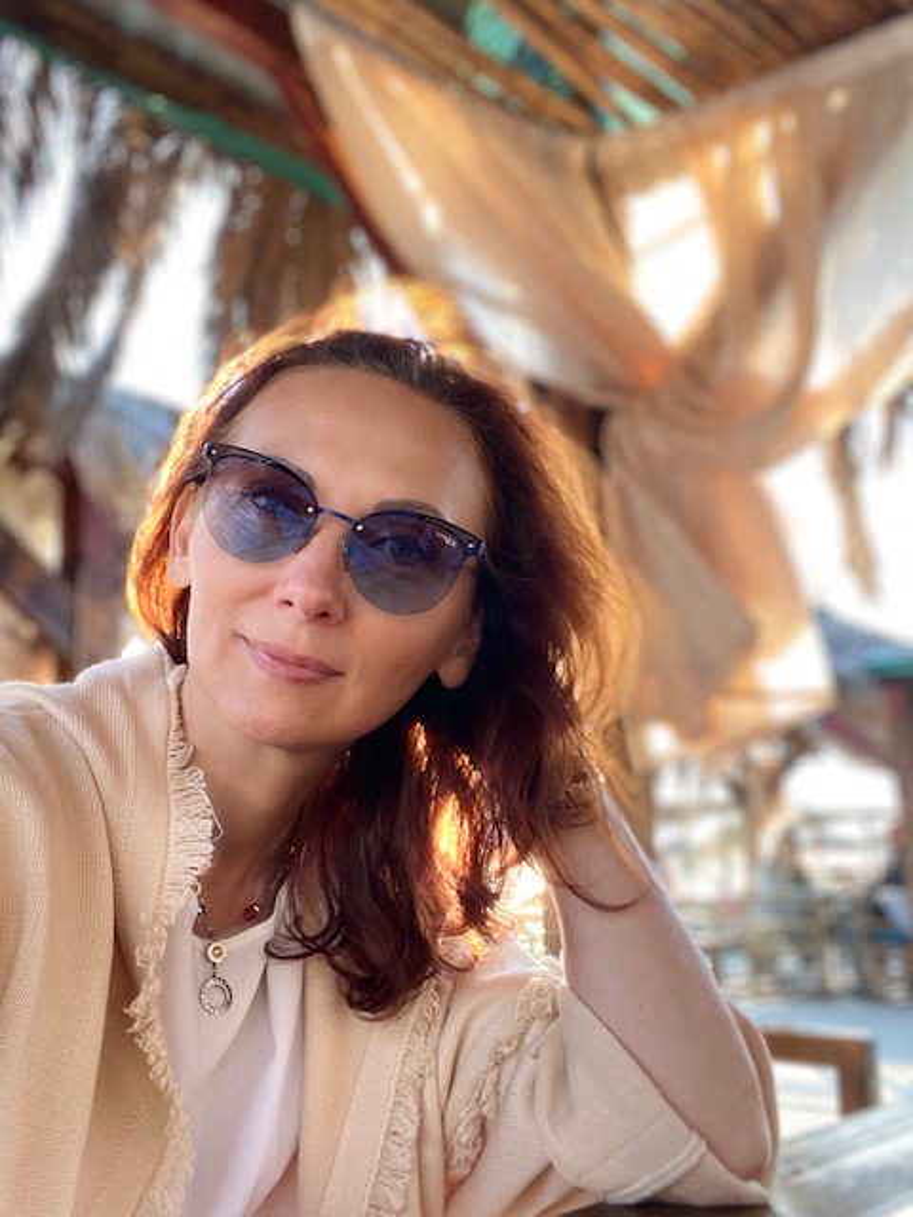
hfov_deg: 46.8
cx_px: 456
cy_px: 608
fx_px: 1055
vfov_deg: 60.0
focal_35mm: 30
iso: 100
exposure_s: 1/69
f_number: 2.2
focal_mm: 2.71
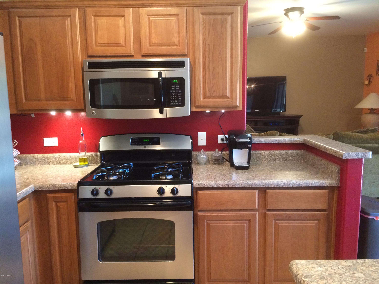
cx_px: 190
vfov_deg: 48.2
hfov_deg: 61.7
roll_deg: +1.3
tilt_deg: -7.9
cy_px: 142
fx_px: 318
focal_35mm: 29
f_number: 2.2
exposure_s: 1/20
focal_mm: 4.15
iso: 250
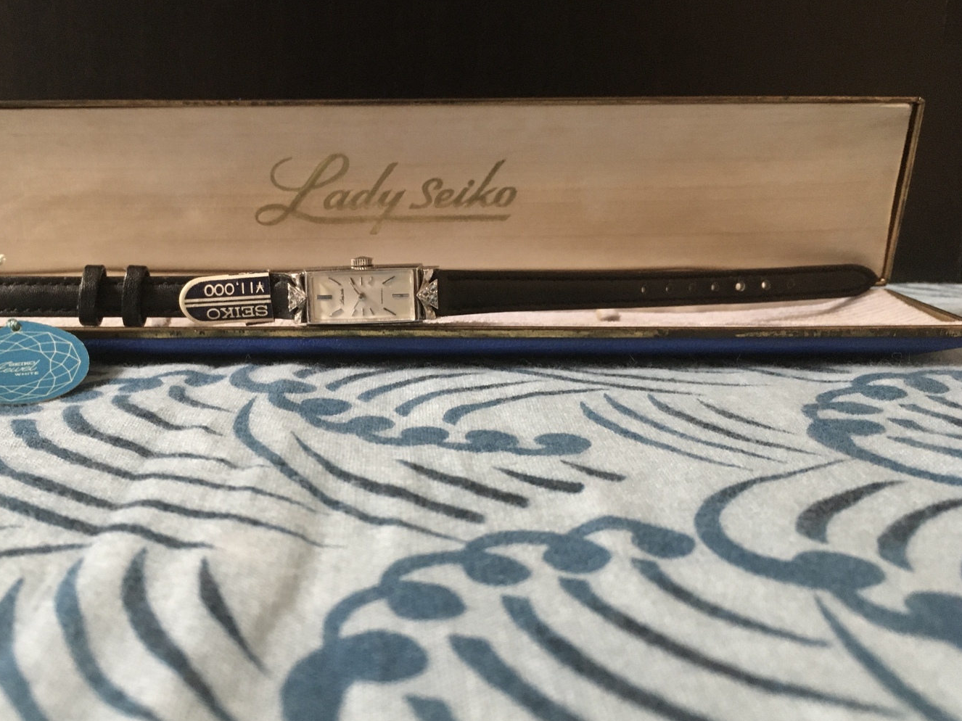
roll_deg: +0.3
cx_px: 402
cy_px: 324
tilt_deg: -11.2
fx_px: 972
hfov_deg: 52.4
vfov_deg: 40.6
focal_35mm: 35
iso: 200
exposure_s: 1/17
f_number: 2.2
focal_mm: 4.15
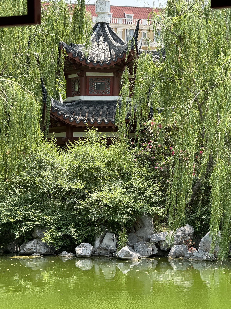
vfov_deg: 16.4
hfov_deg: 12.3
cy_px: 154
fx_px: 1068
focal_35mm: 120
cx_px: 116
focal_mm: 15.66
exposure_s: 1/289
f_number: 2.8
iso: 50
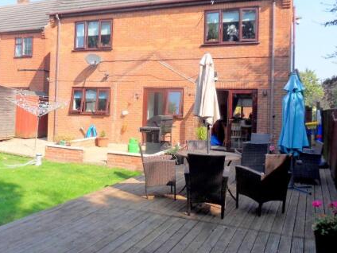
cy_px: 97
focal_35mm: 33
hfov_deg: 55.2
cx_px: 150
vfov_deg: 42.7
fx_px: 321
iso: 80
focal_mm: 4.2
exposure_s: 1/125
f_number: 7.5
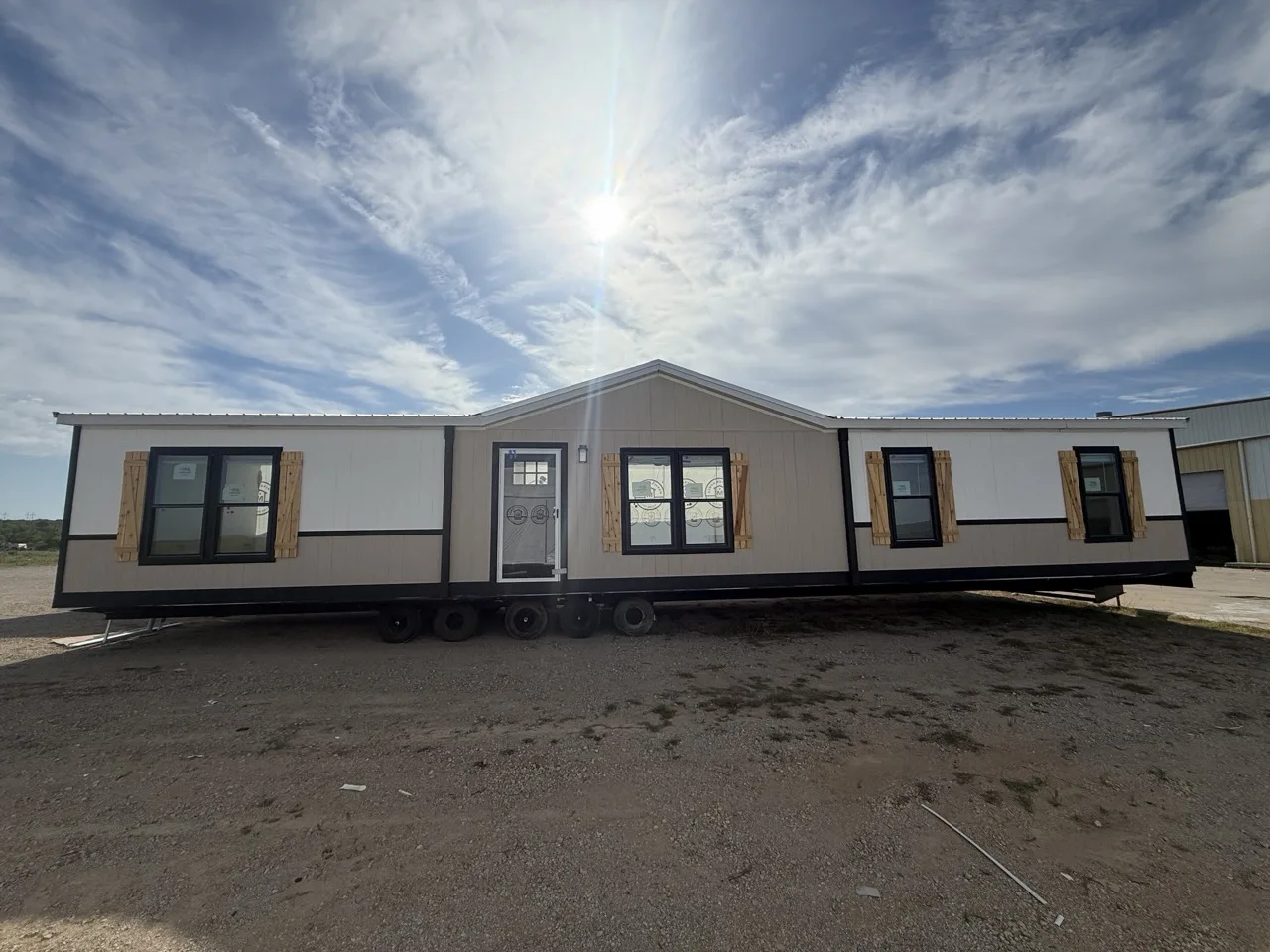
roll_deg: -0.5
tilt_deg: +6.3
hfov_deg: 102.1
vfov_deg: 85.7
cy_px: 476
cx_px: 635
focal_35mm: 14
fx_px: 514
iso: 40
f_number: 2.2
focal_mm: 2.22
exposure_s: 1/6173
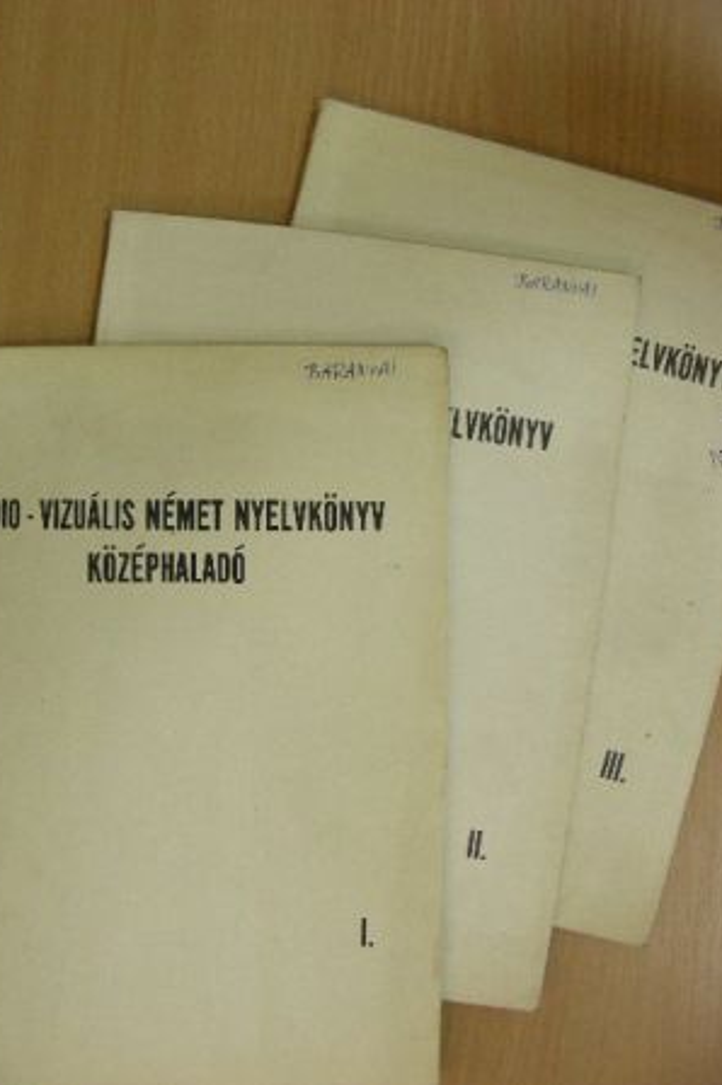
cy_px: 546
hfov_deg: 33.3
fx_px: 1205
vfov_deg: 48.5
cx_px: 337
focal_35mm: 40
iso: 172
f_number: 3.5
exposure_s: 1/30.2
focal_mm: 6.3
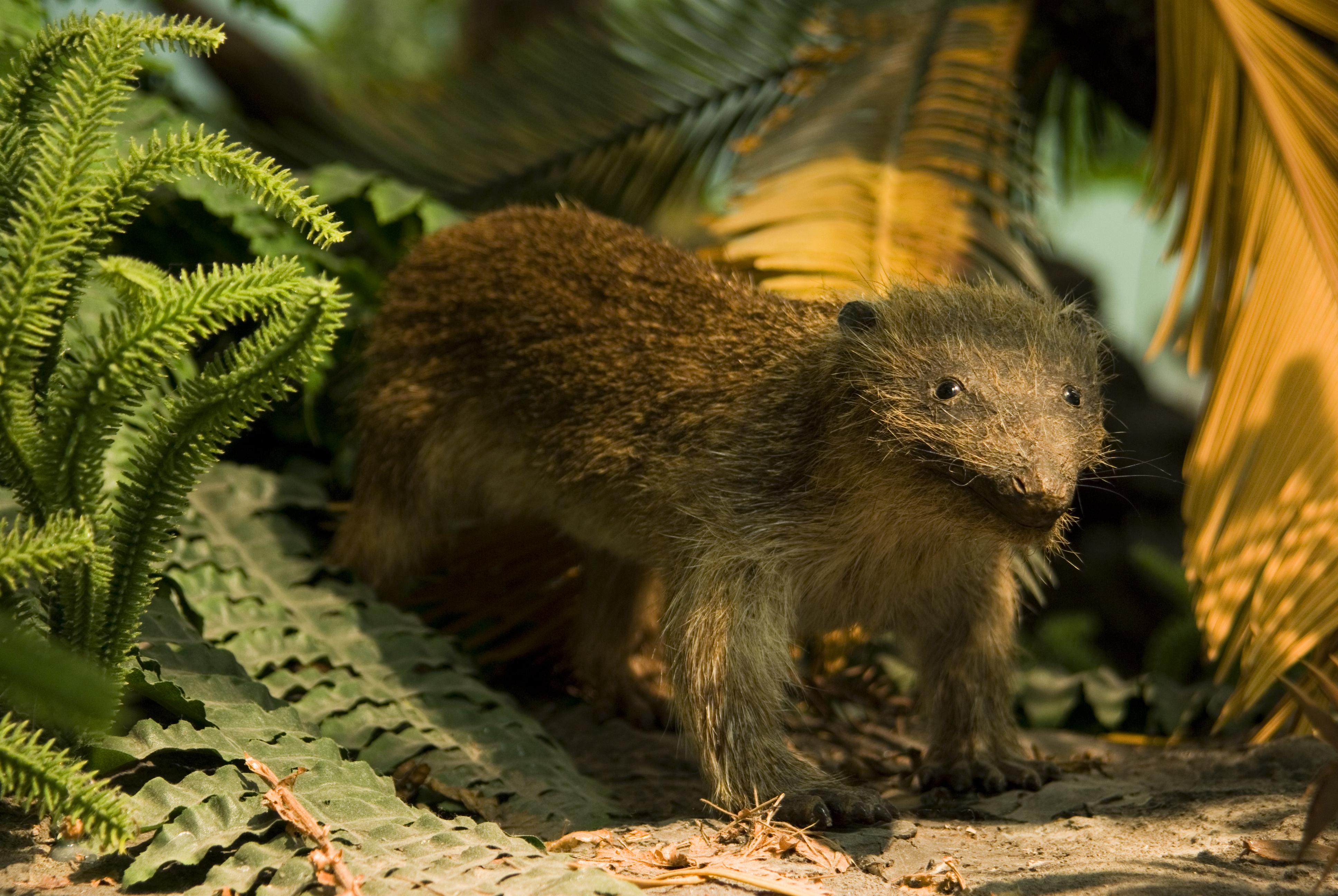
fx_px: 4744
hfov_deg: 16.1
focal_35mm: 128
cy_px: 448
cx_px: 669
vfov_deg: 10.8
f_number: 5.6
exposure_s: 1/1.43
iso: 200
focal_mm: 85
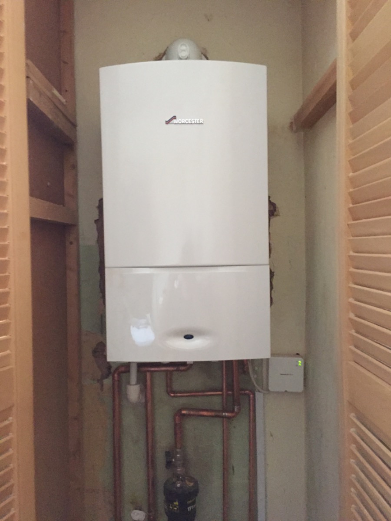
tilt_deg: +1.6
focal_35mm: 29
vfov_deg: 61.7
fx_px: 437
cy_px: 260
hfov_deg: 48.2
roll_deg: +1.0
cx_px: 196
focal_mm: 4.15
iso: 320
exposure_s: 1/17
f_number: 2.2
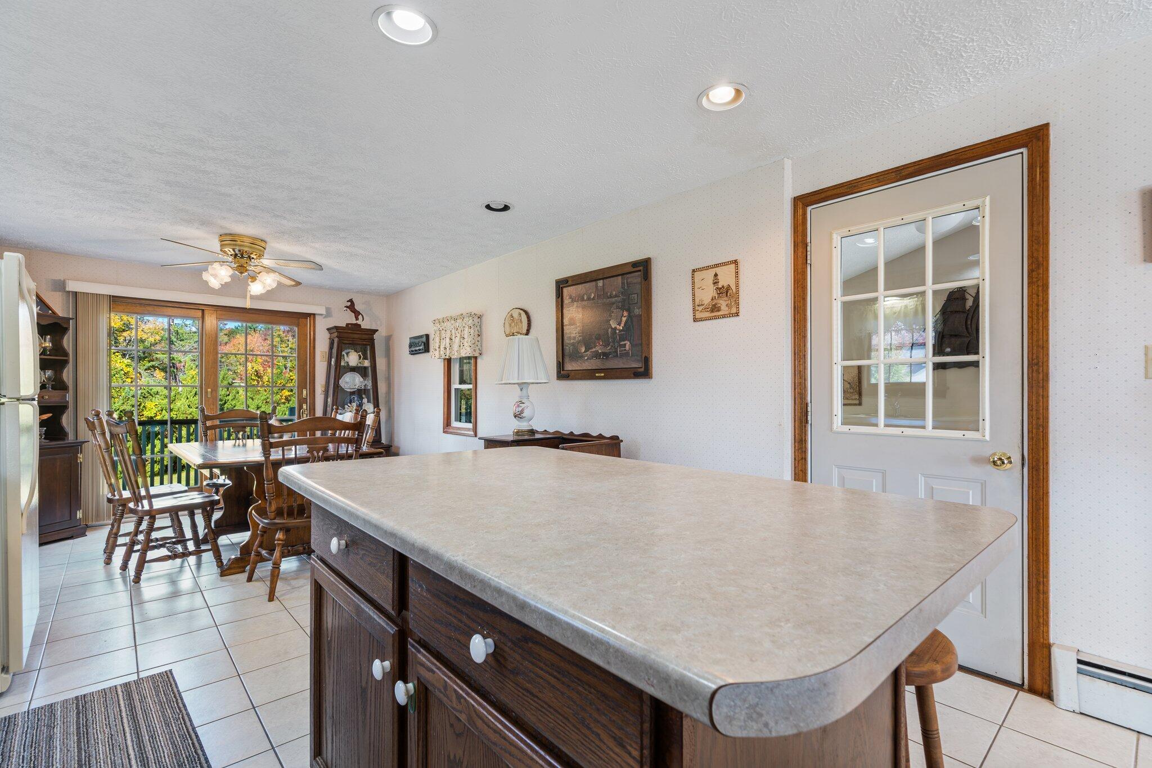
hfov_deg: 96.7
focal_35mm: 16
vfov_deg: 73.7
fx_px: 512
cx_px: 576
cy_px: 384
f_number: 9
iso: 64
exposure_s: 1.6
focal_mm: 16
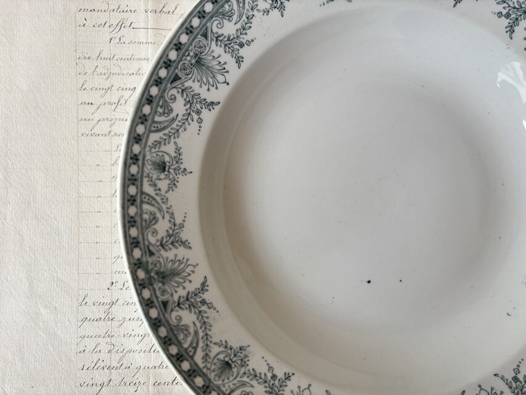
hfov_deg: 67.3
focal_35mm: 26
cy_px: 198
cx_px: 263
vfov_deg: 53.1
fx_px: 395
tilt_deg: -86.3
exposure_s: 1/104
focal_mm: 5.96
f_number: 1.6
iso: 125
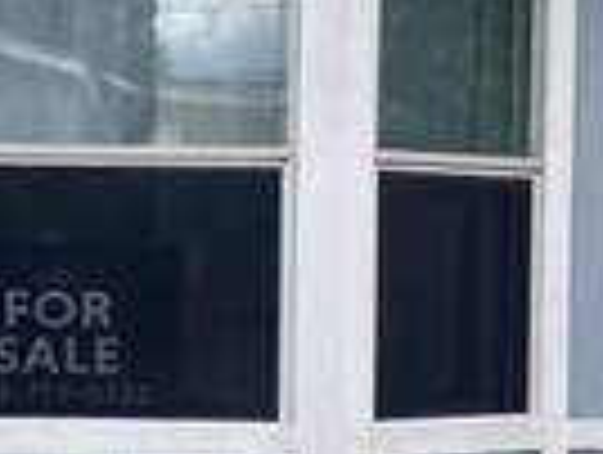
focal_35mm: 99
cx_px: 140
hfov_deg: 19.6
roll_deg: -1.5
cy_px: 265
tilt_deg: -0.9
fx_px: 1728
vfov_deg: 15.0
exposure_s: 1/1511
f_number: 1.5
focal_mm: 5.7
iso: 50
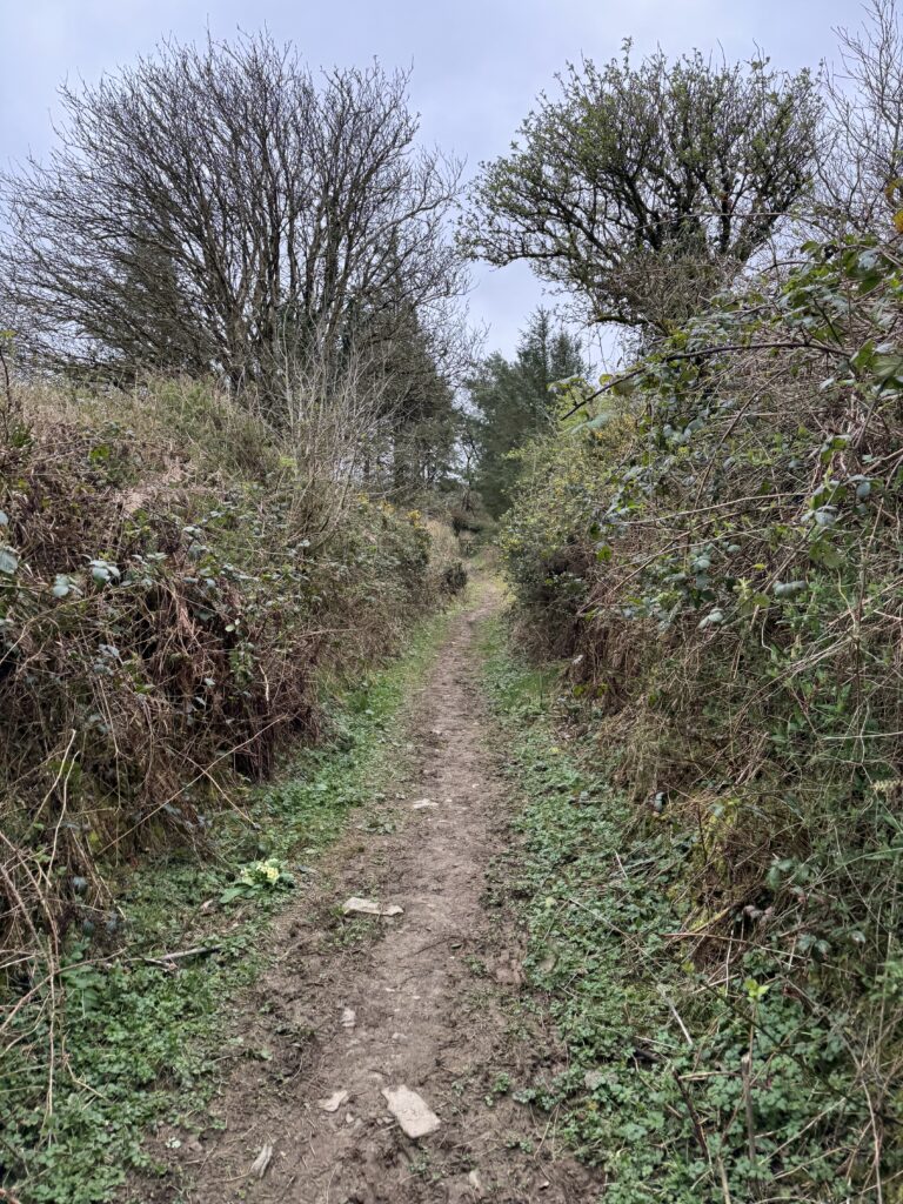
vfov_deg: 71.6
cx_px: 452
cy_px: 602
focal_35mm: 24
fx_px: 835
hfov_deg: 56.8
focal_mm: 6.76
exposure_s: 1/121
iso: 100
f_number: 1.78
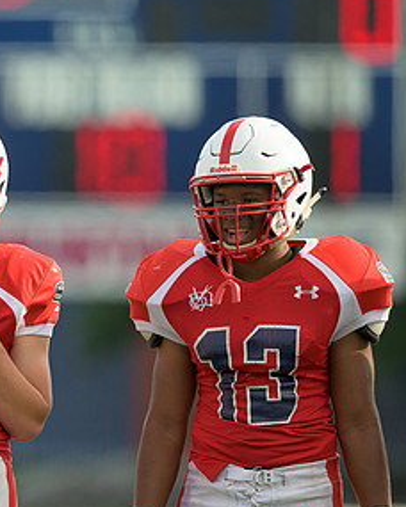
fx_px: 16928
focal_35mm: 1127
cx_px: -115
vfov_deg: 1.7
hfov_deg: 1.4
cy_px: 231
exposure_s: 1/3200
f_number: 4
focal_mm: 500
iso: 640
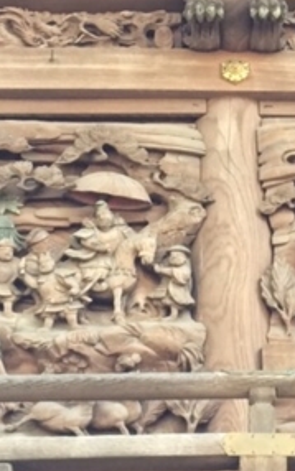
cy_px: 21
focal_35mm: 110
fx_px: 1414
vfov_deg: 18.5
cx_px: 283
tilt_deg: +37.2
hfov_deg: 11.8
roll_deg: +5.0
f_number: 2.2
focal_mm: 4.15
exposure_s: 1/30
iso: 40
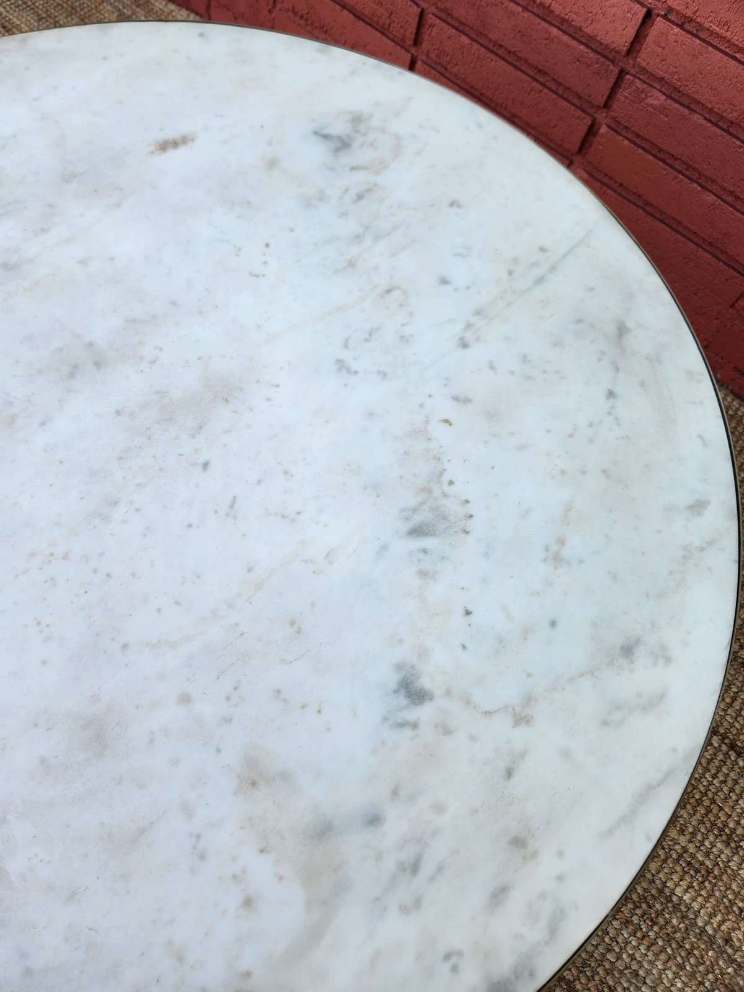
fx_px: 659
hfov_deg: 58.9
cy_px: 496
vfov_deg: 73.9
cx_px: 372
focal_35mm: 23
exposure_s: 1/316
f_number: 1.8
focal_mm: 5.4
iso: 20
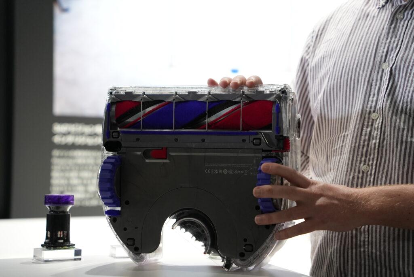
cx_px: 207
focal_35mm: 77
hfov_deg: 26.3
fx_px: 886
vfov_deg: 17.7
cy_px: 138
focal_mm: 77
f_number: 4
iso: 4000
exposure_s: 1/125
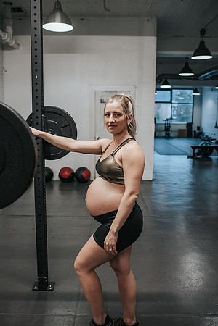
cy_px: 163
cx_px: 109
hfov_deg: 37.9
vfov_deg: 54.4
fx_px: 318
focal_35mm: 35
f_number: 3.2
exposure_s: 1/250
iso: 800
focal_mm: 35
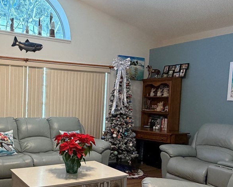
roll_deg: -2.1
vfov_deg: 39.9
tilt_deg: -3.8
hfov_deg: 46.4
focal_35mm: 37
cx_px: 45
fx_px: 255
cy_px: 114
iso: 320
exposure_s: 1/120
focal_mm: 2.22
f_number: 2.2
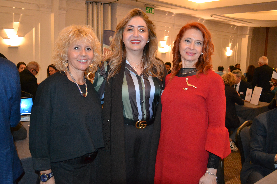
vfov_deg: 38.9
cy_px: 90
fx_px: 262
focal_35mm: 34
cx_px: 140
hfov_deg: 55.8
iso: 3200
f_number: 4
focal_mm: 22
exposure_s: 1/160
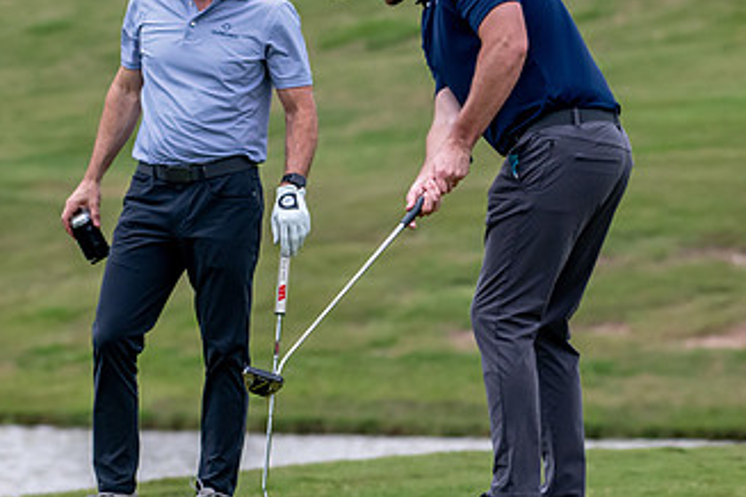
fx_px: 11023
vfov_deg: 2.6
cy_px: 234
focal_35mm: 532
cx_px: 399
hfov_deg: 3.9
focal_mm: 200
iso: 1400
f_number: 5.6
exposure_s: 1/2000
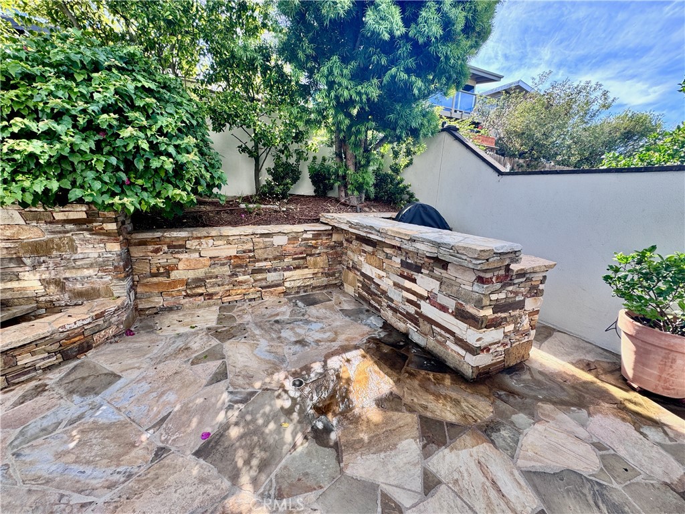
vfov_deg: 85.7
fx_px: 277
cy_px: 257
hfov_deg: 102.1
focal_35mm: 14
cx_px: 342
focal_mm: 2.22
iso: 40
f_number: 2.2
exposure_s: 1/135
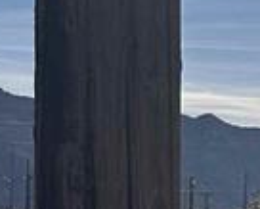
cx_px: 920
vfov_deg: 8.6
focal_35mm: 176
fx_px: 1355
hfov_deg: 8.2
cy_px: 282
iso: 80
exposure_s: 1/13699
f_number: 1.78
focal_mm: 6.86
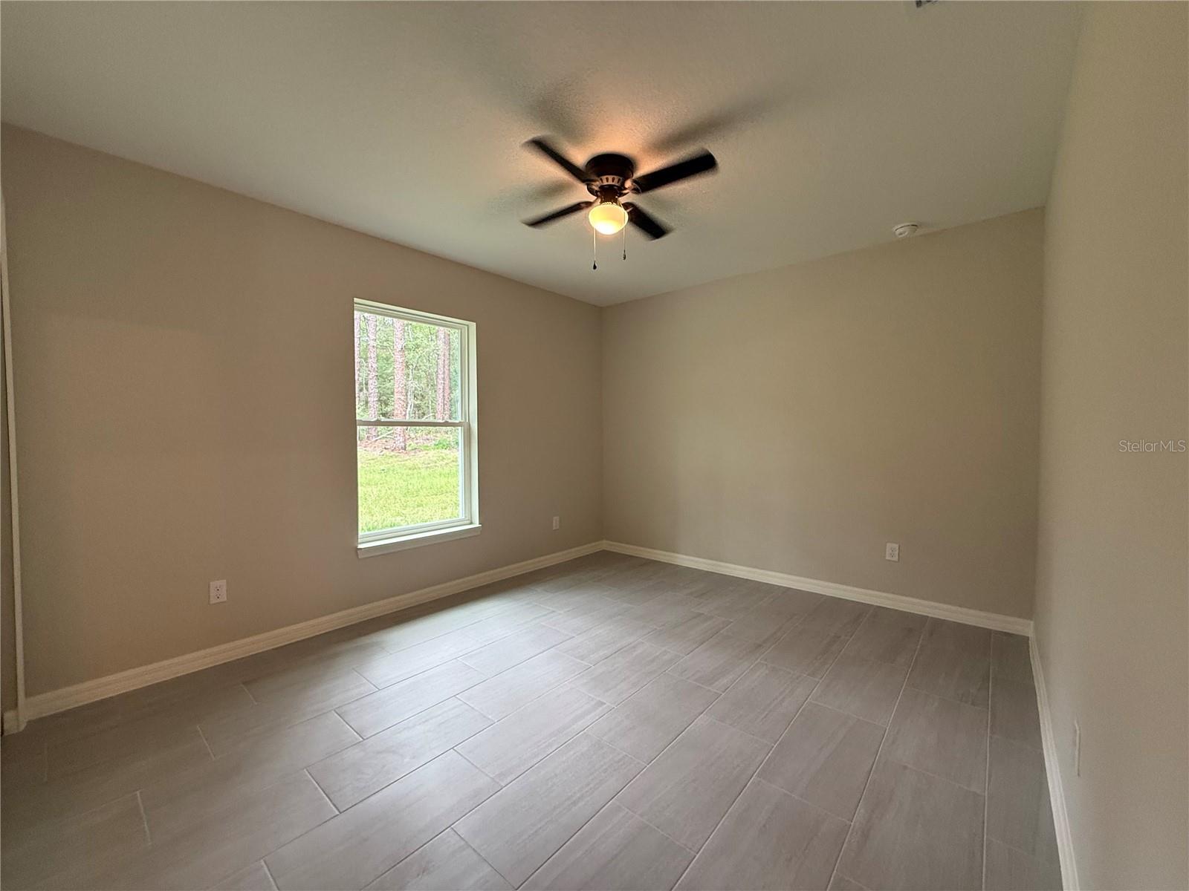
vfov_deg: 85.7
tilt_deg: -1.0
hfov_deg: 102.1
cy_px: 446
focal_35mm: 14
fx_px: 481
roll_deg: +0.7
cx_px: 594
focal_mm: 2.22
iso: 250
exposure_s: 1/120
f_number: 2.2
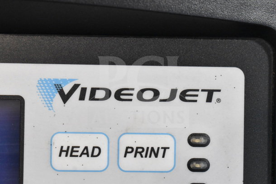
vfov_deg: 16.6
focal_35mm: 82
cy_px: 92
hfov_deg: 24.6
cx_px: 138
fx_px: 633
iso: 6400
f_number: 8
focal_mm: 55
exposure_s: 1/250
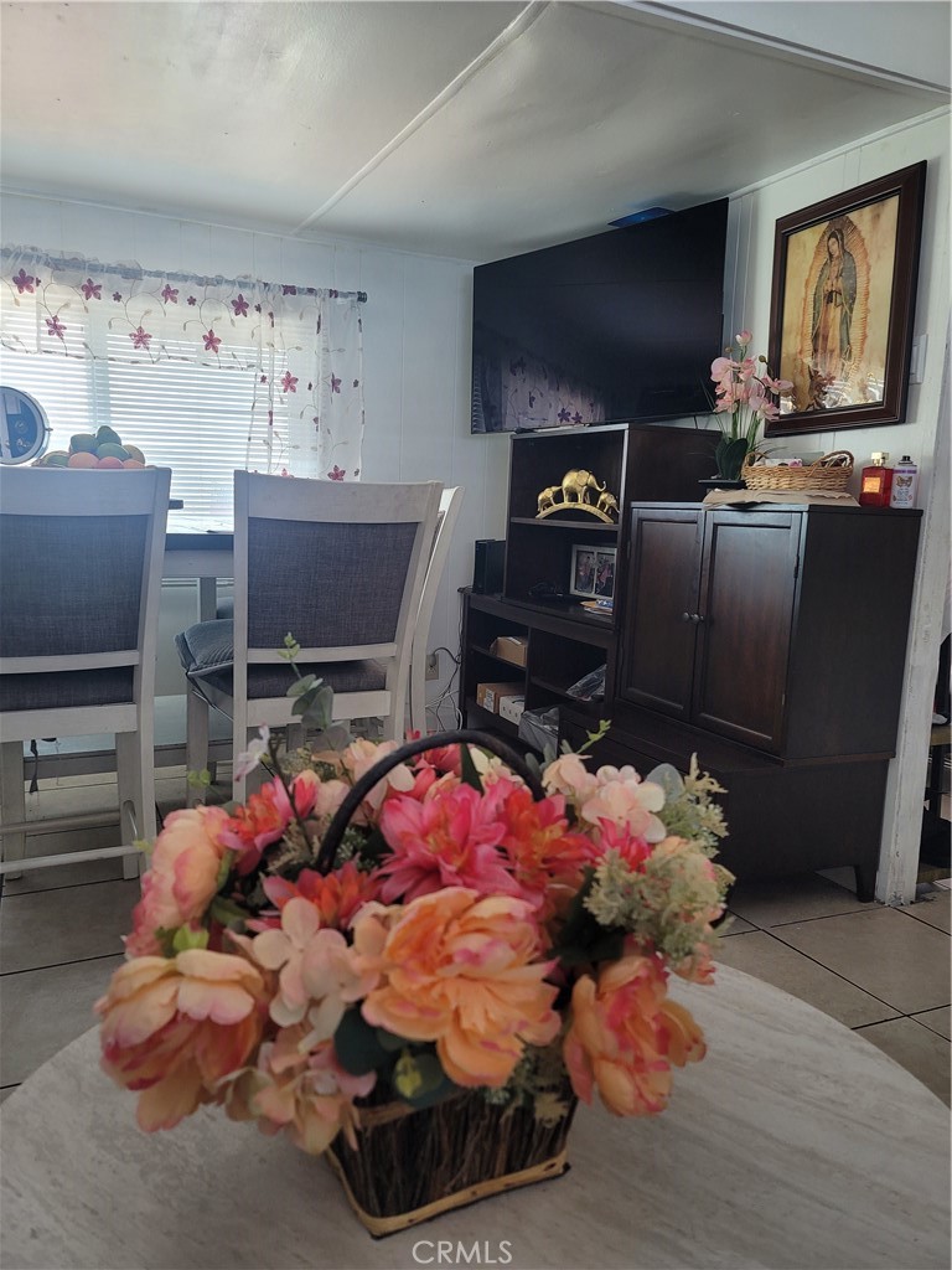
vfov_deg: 69.4
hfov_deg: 54.9
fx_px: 917
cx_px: 476
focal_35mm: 25
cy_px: 635
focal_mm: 7
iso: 200
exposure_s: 1/60
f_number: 1.8
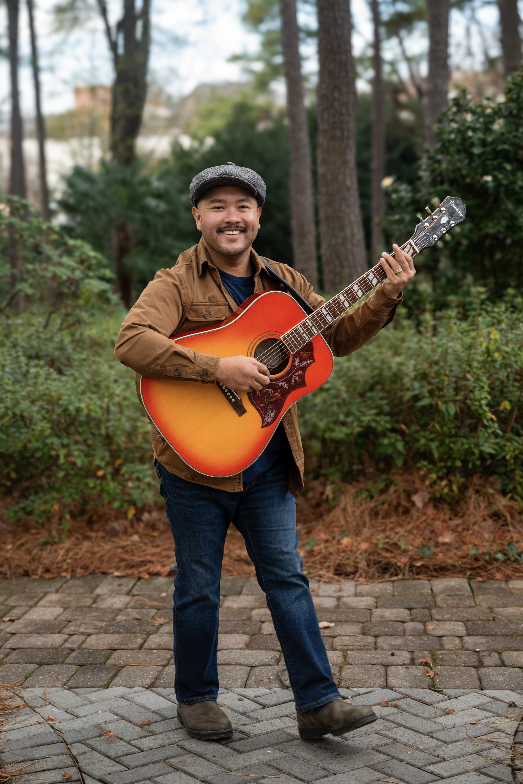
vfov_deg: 39.6
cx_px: 262
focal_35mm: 50
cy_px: 392
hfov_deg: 27.0
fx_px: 1089
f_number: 4
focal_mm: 50
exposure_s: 1/250
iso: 320
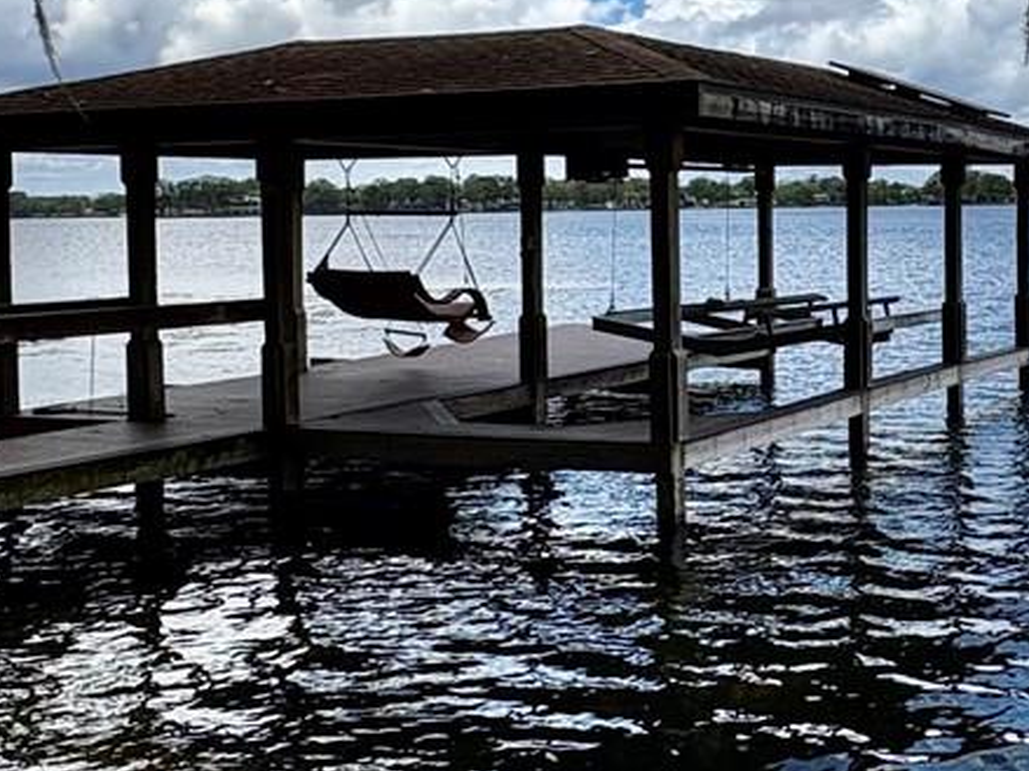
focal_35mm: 51
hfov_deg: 34.9
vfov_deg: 28.4
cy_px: 265
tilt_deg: -1.6
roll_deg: +1.2
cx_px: 961
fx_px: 1516
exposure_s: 1/2415
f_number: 2.2
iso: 50
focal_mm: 2.22
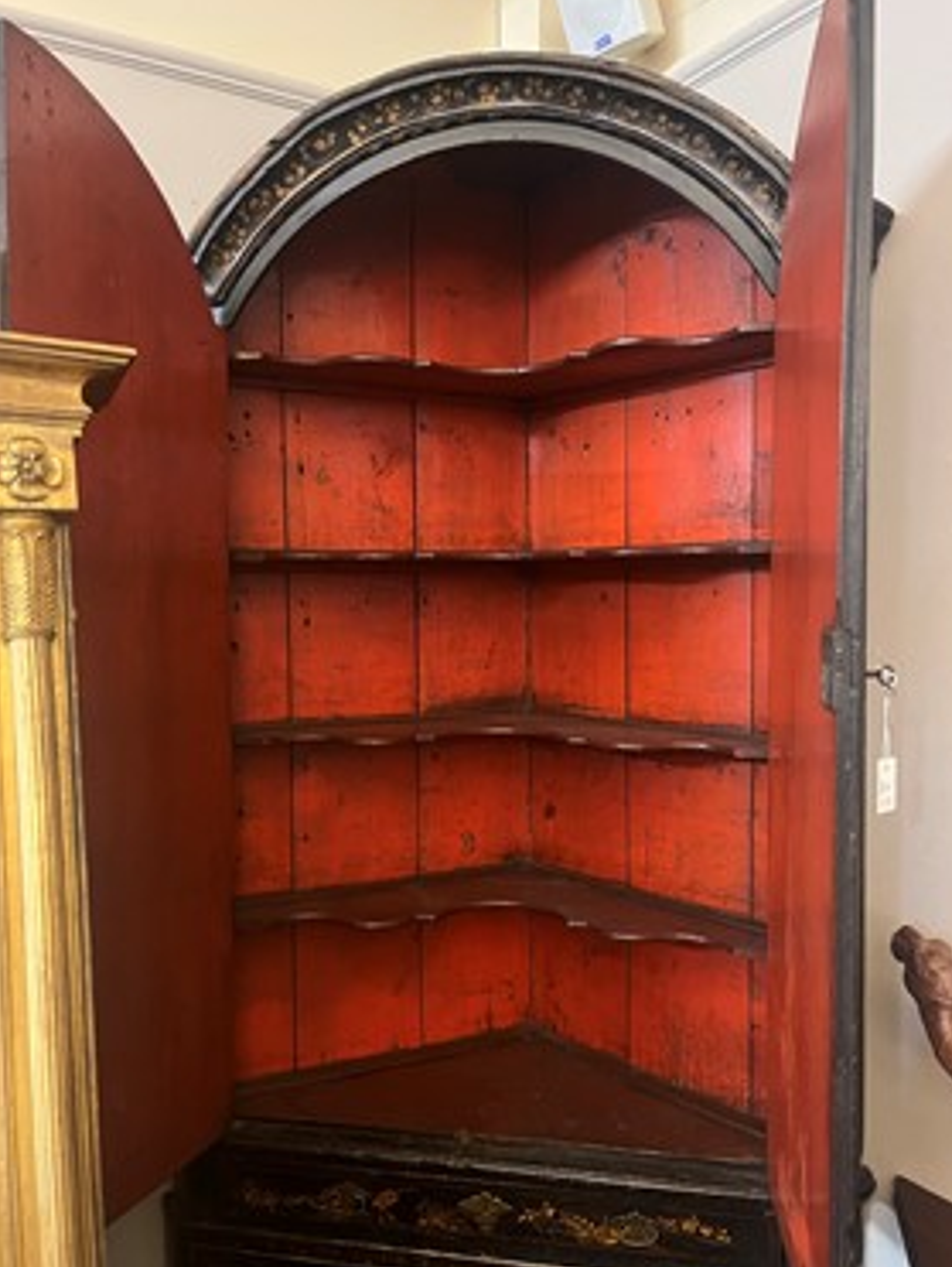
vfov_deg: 63.4
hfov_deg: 49.8
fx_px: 1025
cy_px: 642
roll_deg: +0.4
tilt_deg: -3.0
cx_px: 474
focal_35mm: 28
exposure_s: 1/25
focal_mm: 5.1
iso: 500
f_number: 1.6
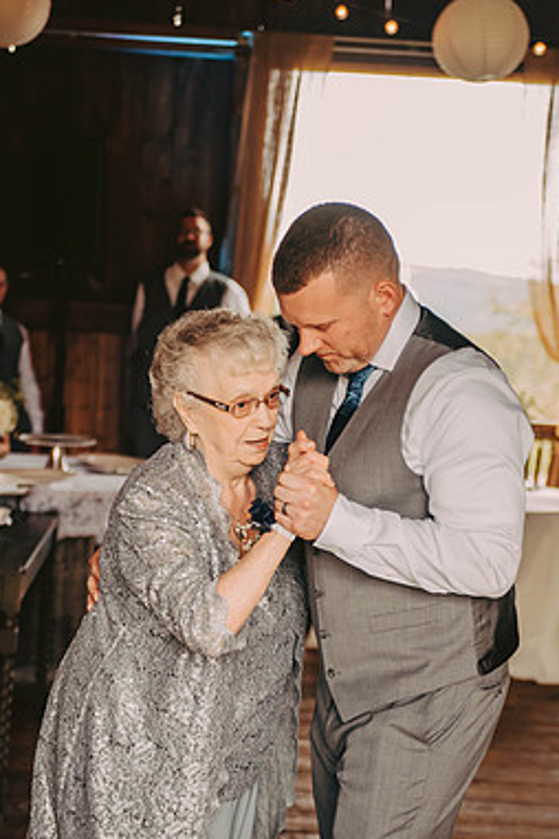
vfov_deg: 31.0
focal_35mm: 65
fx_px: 1514
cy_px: 405
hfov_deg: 20.9
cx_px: 268
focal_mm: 55
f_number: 2.8
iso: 800
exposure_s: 1/200
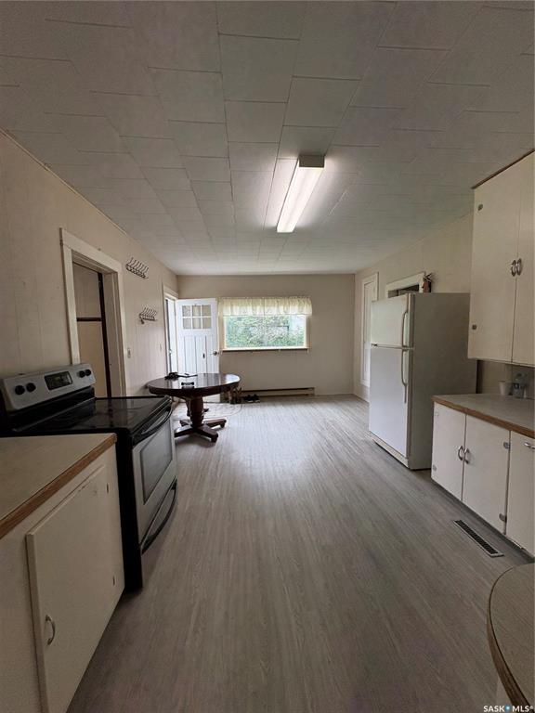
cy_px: 356
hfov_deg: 85.7
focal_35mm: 14
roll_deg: +0.3
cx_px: 268
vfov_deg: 102.1
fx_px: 288
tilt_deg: -5.1
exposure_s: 1/120
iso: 250
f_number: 2.2
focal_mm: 2.22
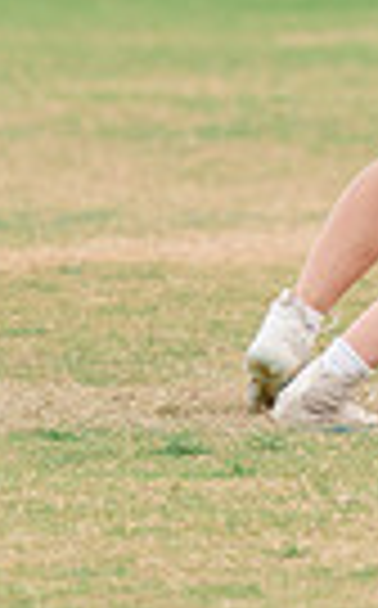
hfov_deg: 1.0
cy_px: -15
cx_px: 663
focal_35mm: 1294
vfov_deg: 1.6
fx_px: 21397
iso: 280
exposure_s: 1/1250
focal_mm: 200
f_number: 2.8
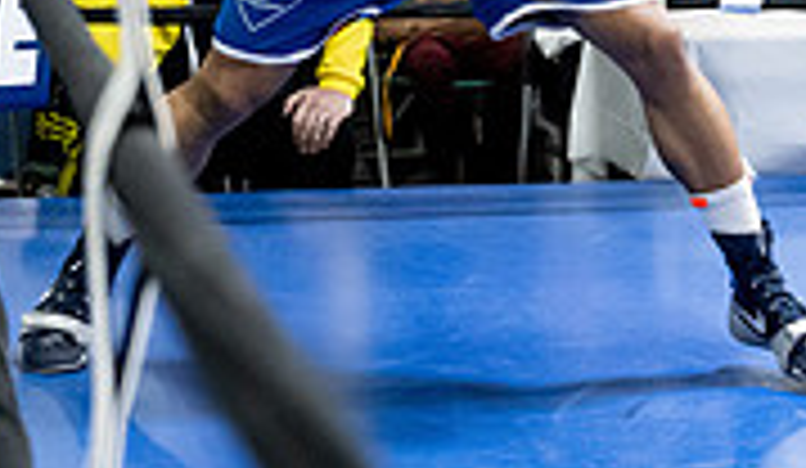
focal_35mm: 149
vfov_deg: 8.3
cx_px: 826
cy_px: 1
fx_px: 3210
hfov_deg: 14.1
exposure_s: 1/1000
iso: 8000
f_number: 2.8
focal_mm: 38
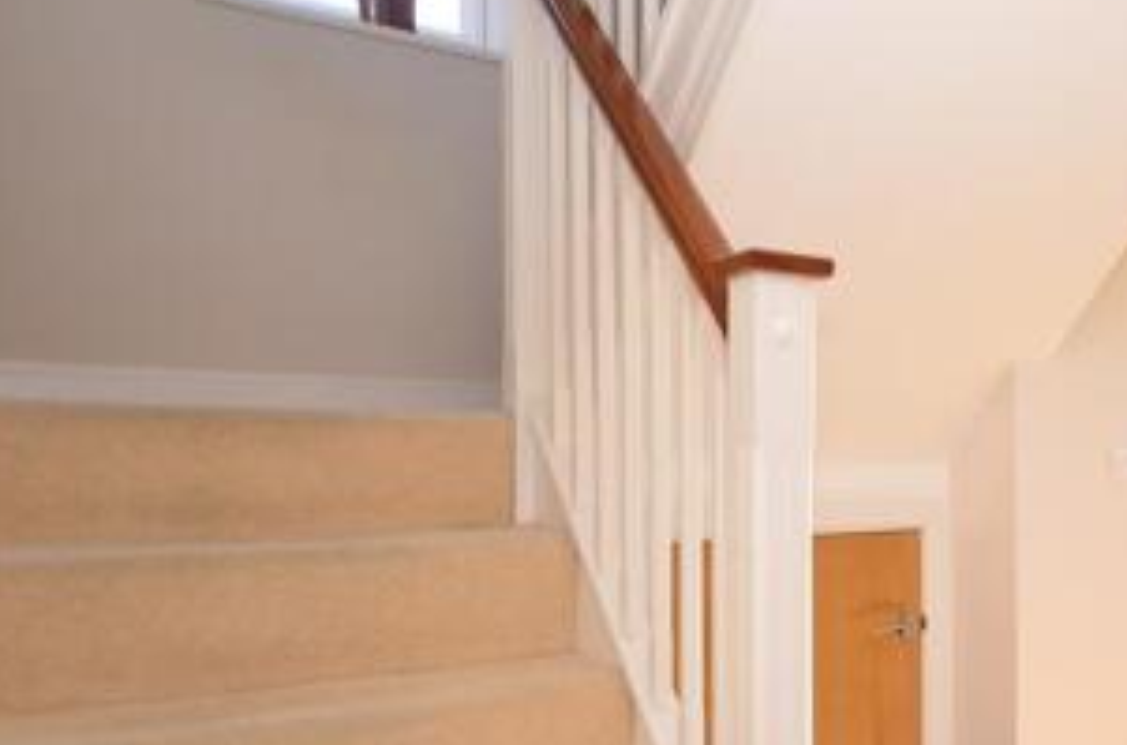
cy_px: 453
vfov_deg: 35.1
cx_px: 1123
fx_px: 1172
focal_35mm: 38
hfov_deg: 44.0
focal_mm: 11.5
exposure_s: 1/20
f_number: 5
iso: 200
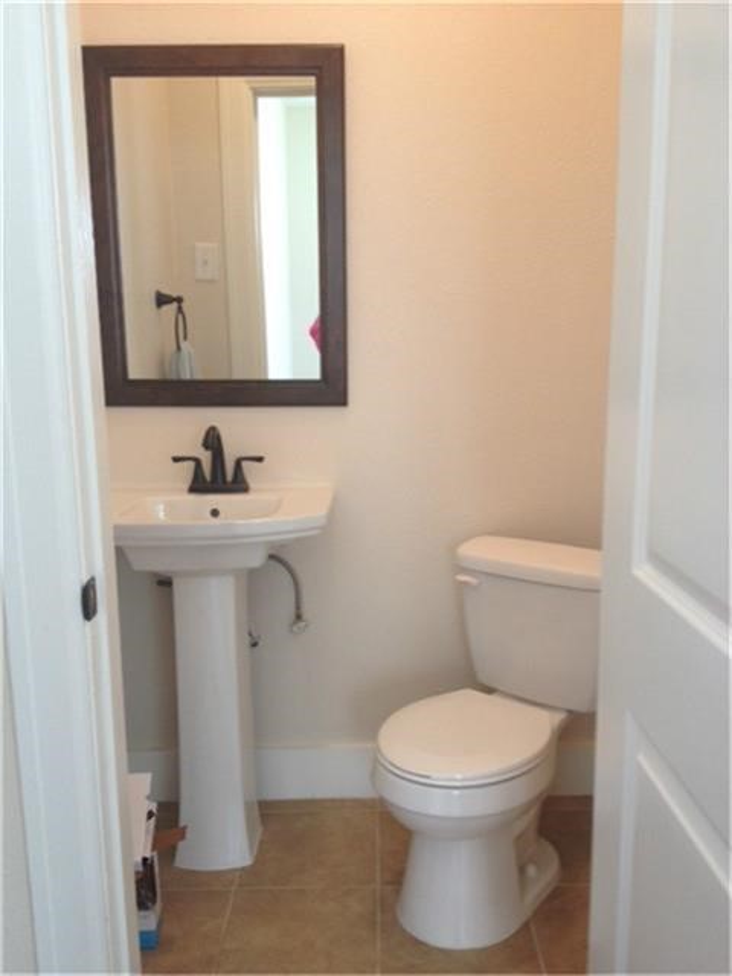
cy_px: 488
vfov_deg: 52.6
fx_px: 987
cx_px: 366
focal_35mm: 35
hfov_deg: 40.7
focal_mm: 4.28
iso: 64
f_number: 2.4
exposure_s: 1/20
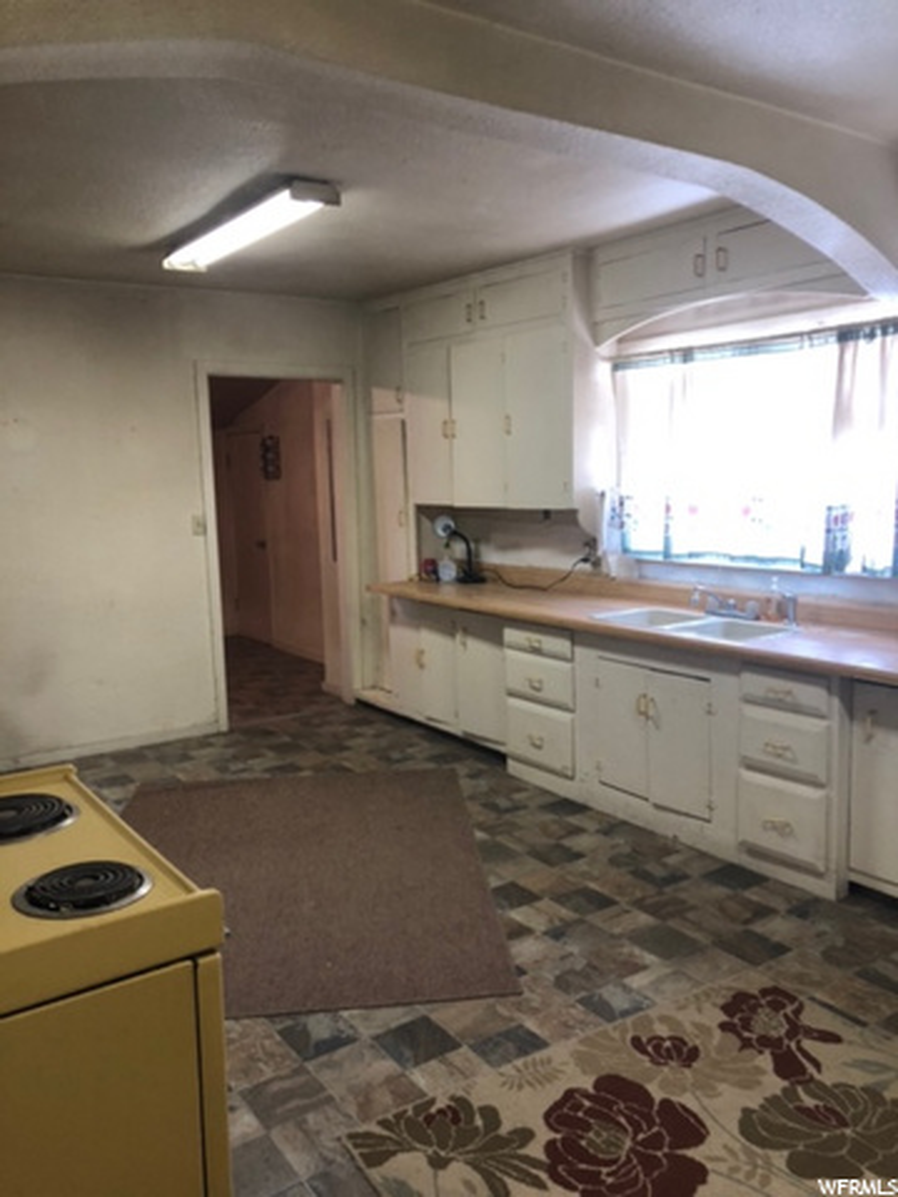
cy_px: 598
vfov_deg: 63.4
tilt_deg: -9.1
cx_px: 449
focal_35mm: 28
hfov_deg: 49.7
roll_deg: +1.6
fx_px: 968
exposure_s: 1/15
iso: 50
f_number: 1.8
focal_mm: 3.99
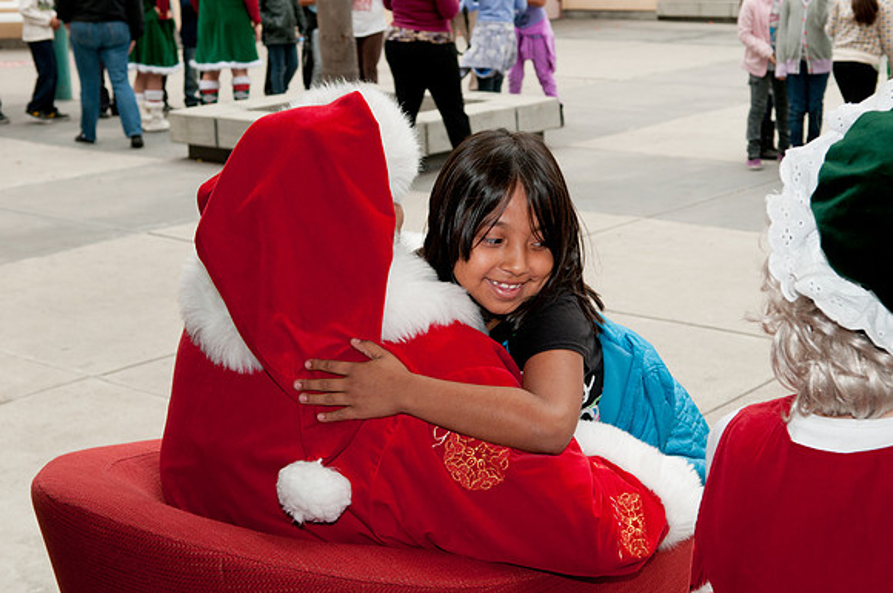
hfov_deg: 35.1
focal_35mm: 57
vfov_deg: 23.7
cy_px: 296
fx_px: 1412
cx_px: 446
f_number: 6.3
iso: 320
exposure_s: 1/160
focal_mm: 38
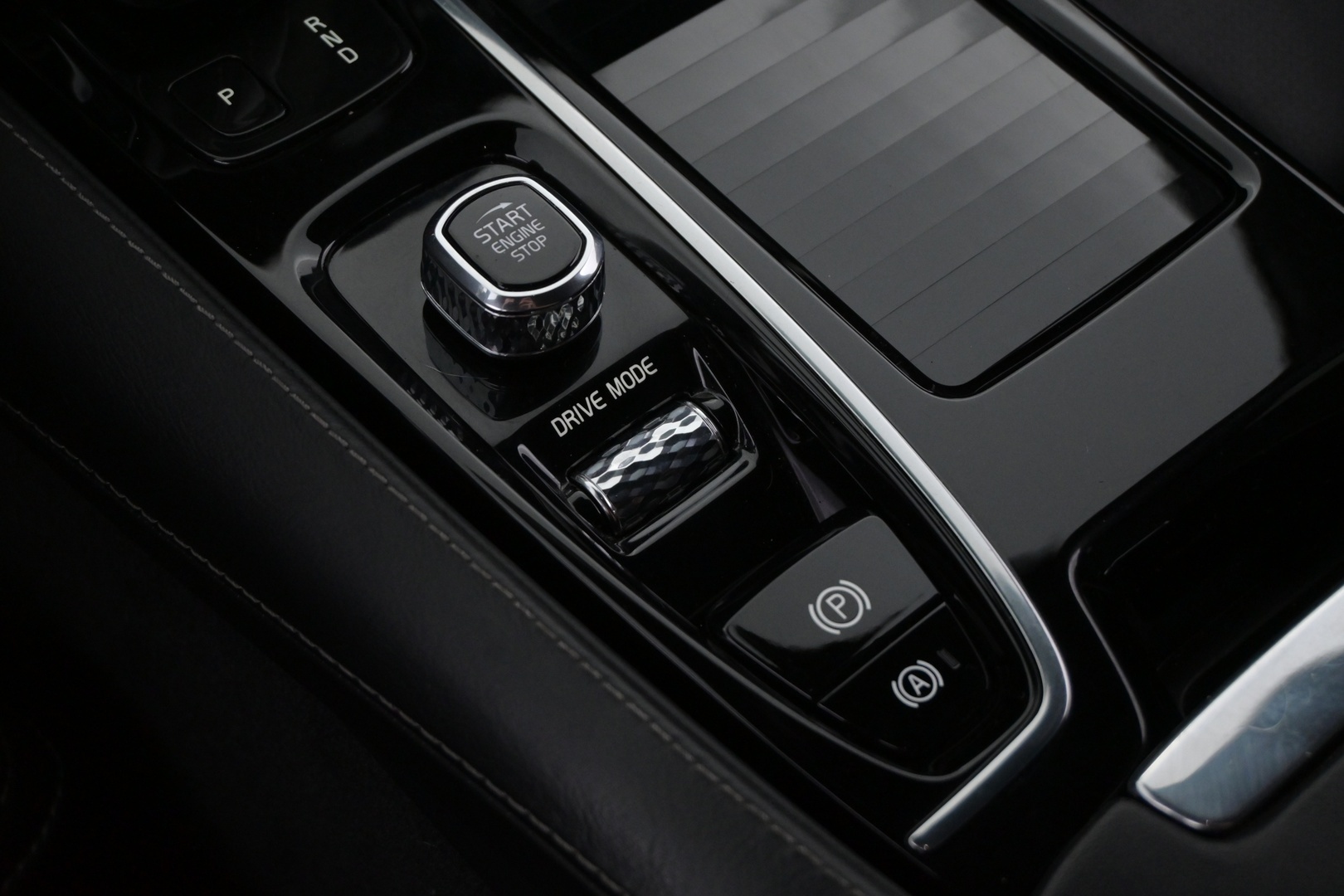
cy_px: 448
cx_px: 672
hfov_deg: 38.9
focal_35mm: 51
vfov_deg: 26.5
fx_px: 1904
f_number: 5
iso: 2500
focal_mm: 34
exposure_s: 1/50
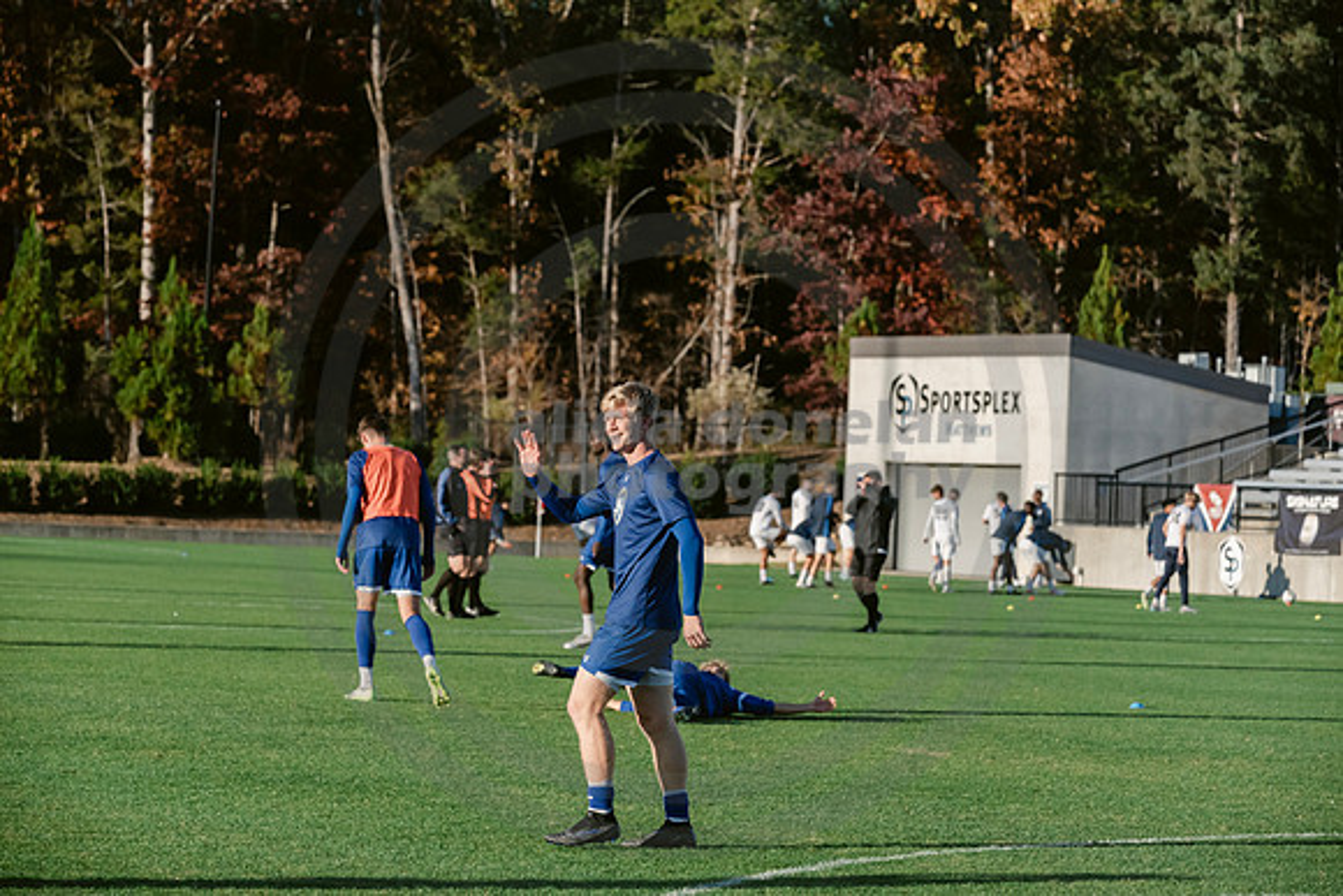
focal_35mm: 155
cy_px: 448
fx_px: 5783
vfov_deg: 8.9
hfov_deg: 13.2
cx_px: 672
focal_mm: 155
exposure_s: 1/4000
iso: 1250
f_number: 7.1
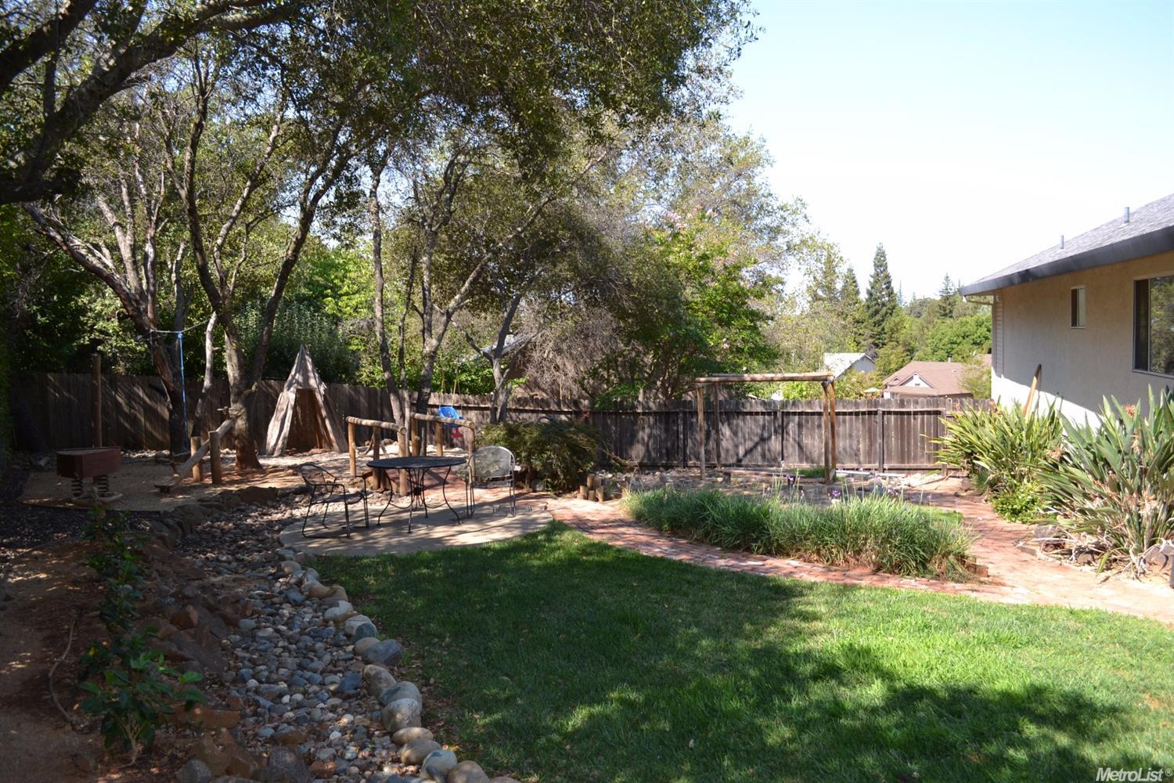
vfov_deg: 47.9
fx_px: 880
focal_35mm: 27
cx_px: 587
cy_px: 392
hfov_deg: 67.4
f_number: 5
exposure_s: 1/200
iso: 100
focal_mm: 18
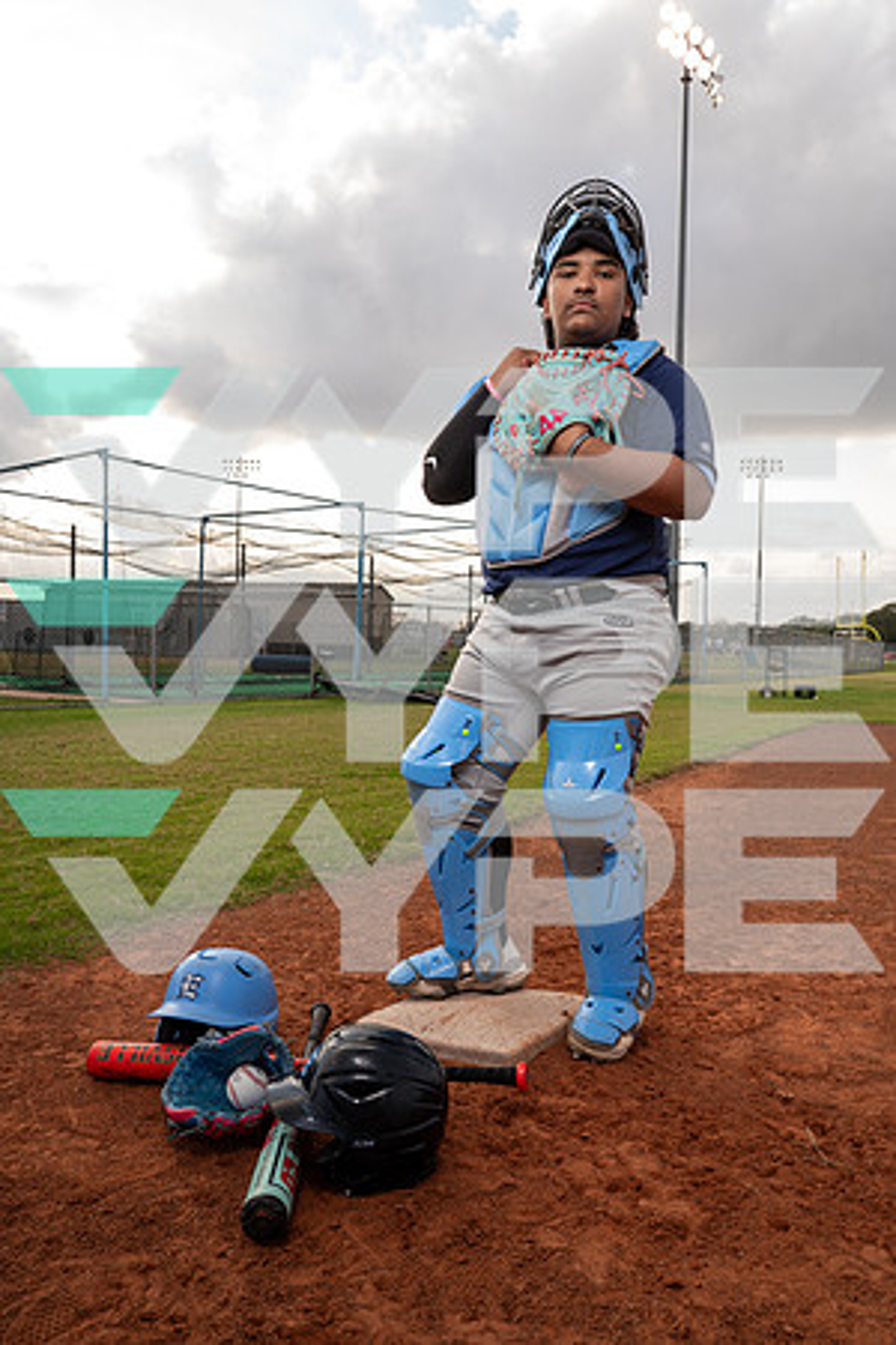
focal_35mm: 27
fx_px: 1008
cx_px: 448
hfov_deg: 47.9
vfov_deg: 67.4
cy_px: 672
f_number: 7.1
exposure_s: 1/250
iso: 250
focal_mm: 27
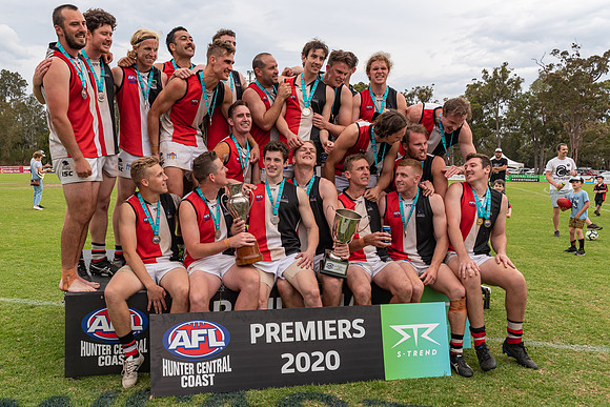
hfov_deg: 55.8
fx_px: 574
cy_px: 218
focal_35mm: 34
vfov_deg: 39.0
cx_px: 272
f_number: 6.3
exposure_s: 1/320
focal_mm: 20
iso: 400
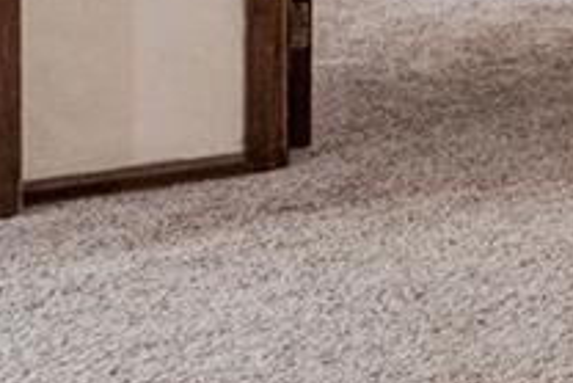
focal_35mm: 127
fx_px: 2020
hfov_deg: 10.2
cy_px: -468
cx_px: 1840
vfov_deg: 9.8
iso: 250
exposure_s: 1/1.25
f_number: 8
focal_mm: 11
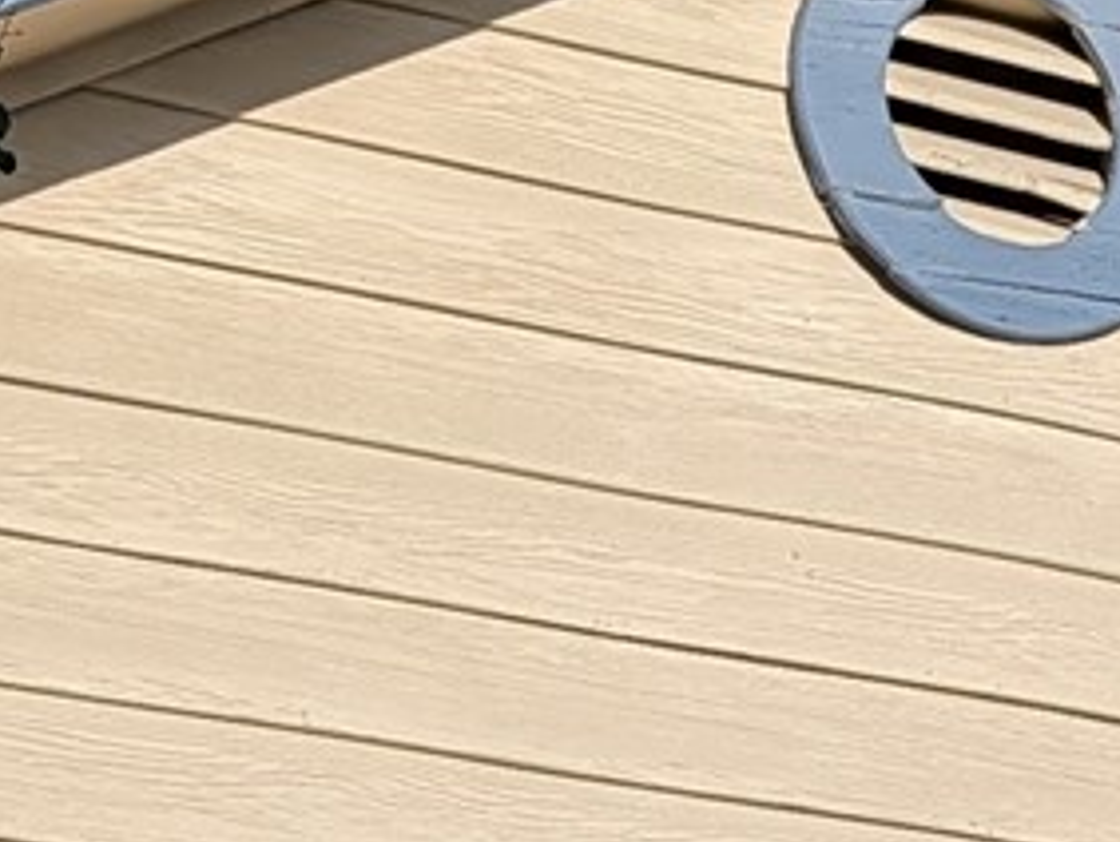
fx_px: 5635
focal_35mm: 174
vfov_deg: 7.9
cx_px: 1372
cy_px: 1998
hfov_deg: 11.1
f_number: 1.68
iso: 22
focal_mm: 6.9
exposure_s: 1/1645
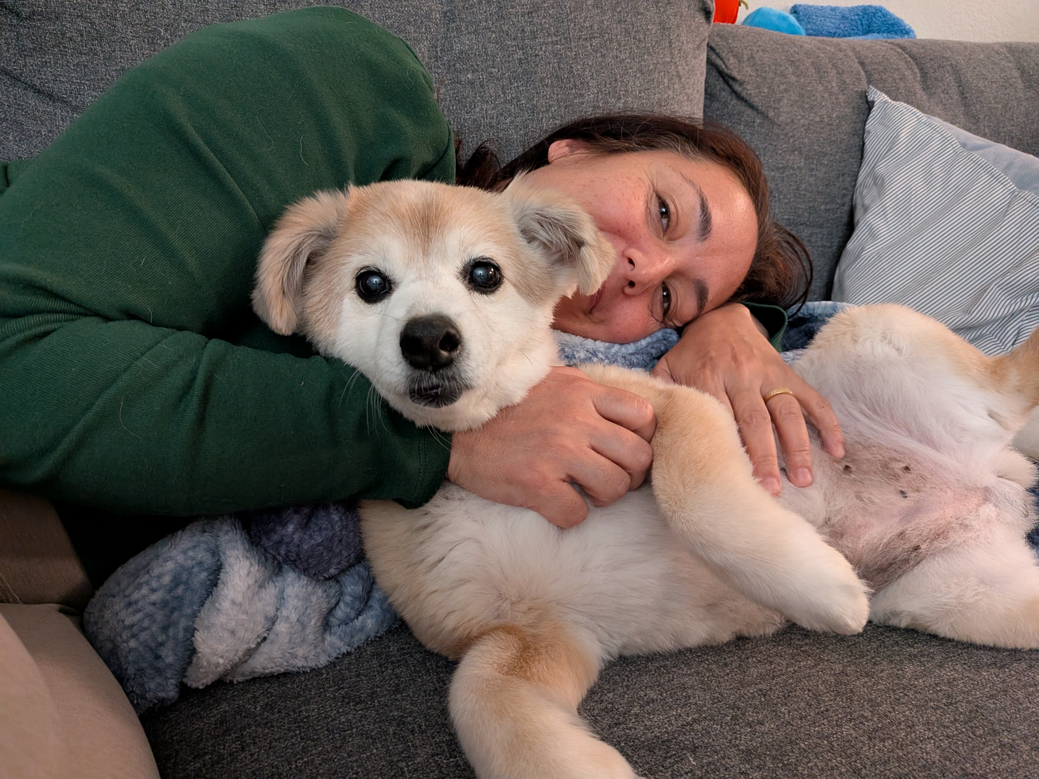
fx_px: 720
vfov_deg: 56.8
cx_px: 520
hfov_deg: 71.6
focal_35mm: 24
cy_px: 390
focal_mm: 4.53
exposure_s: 1/40
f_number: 1.7
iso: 998
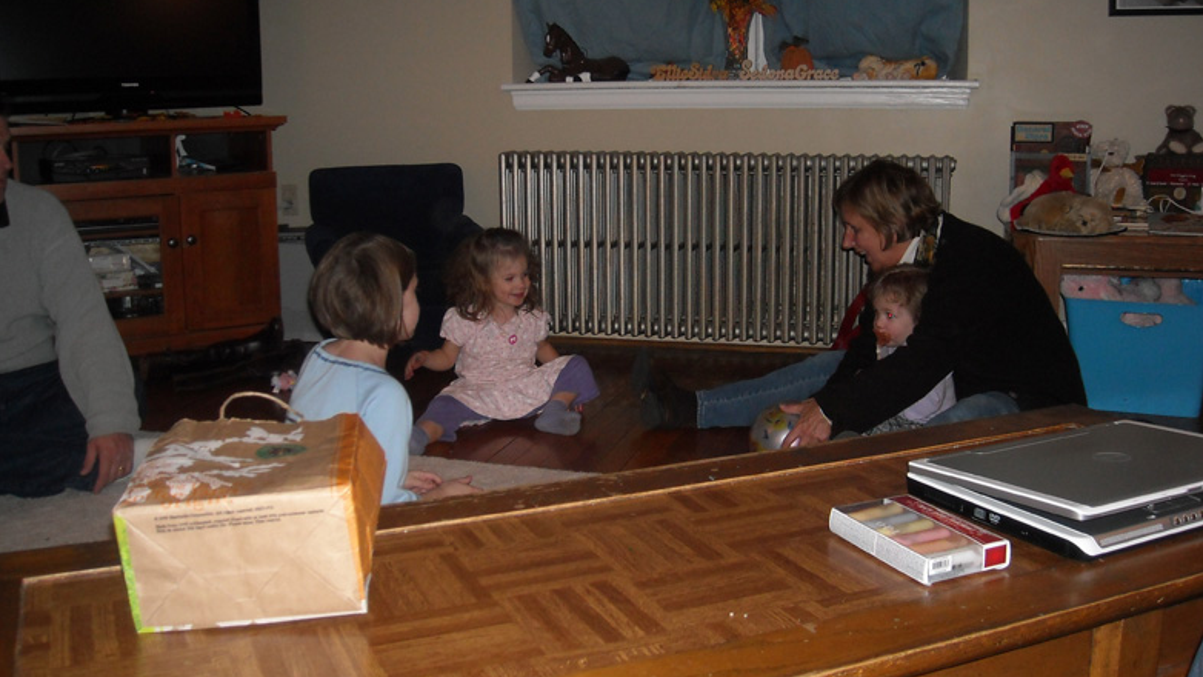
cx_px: 589
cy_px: 342
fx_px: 1244
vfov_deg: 30.4
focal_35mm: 39
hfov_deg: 51.6
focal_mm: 5.7
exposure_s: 1/60
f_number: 2.8
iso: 200
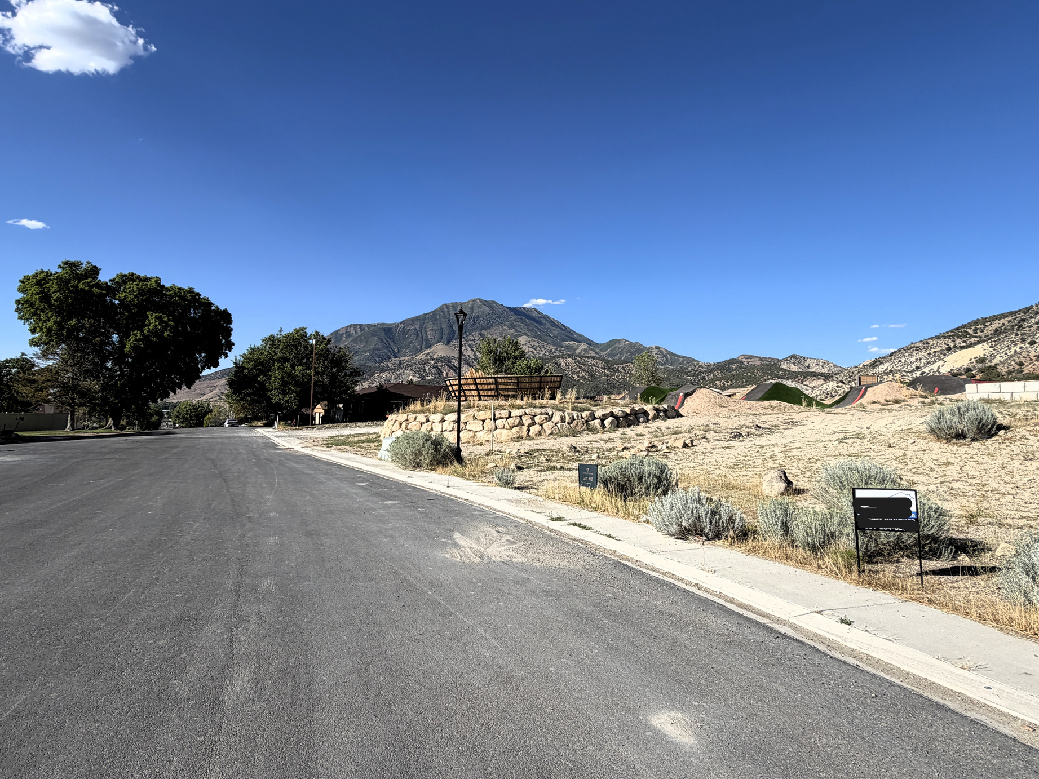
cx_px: 472
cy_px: 353
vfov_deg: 65.8
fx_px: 600
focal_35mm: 20
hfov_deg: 81.5
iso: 20
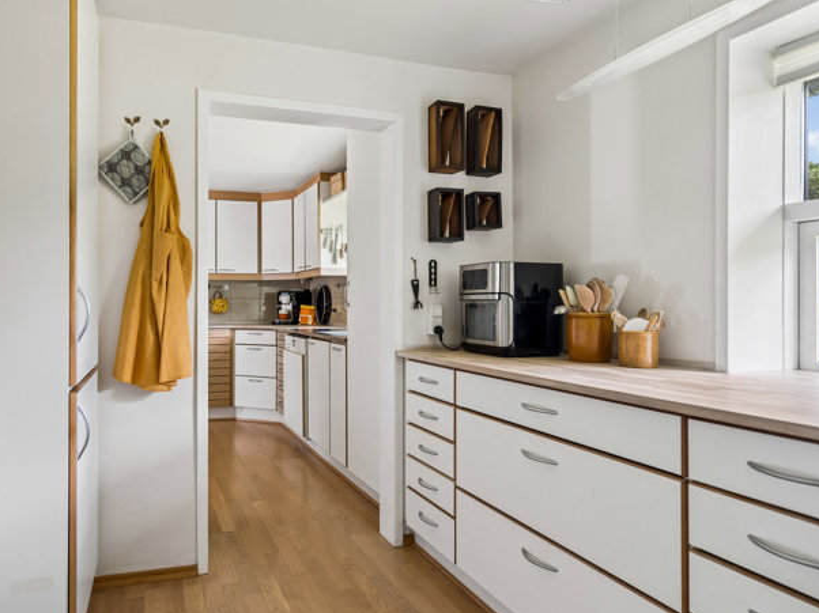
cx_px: 333
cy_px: 306
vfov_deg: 58.8
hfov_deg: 73.3
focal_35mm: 23
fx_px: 544
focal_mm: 18
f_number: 4.5
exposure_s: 1/160
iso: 400
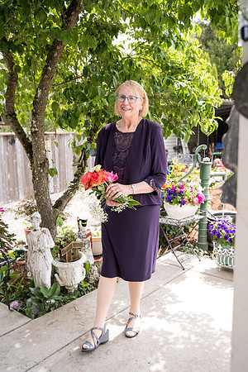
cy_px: 186
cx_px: 124
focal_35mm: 34
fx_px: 351
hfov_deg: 38.9
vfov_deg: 55.8
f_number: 4
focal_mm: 34
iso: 400
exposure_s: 1/500
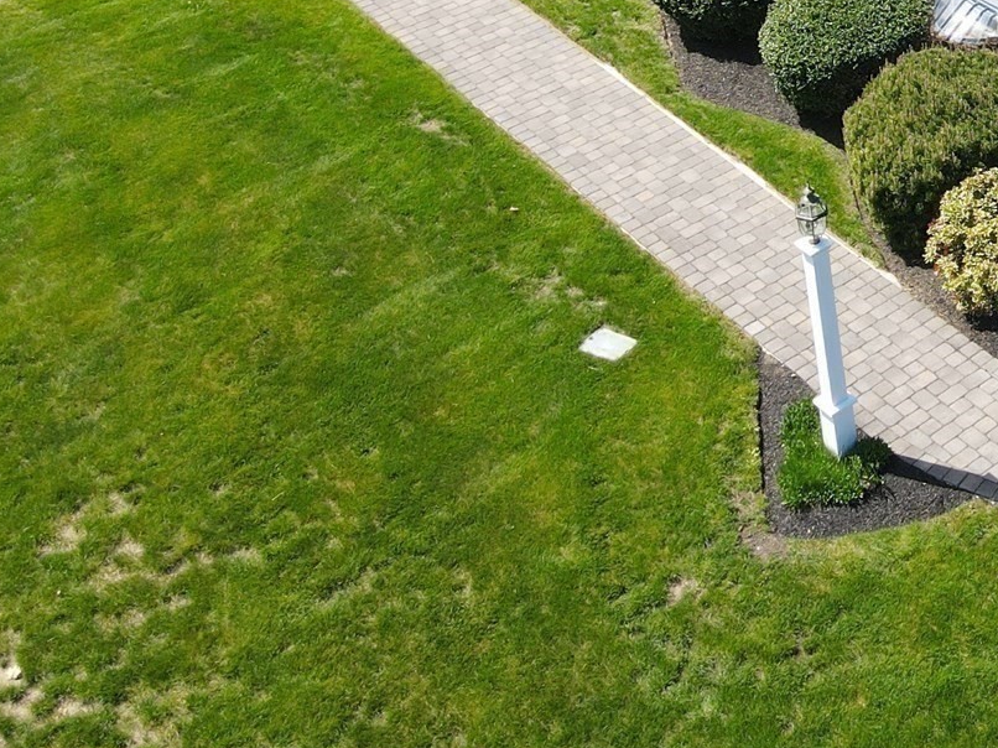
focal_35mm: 61
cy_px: -150
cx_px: 1189
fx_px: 1758
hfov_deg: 27.9
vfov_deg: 22.2
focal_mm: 4.5
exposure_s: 1/240
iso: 100
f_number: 2.8
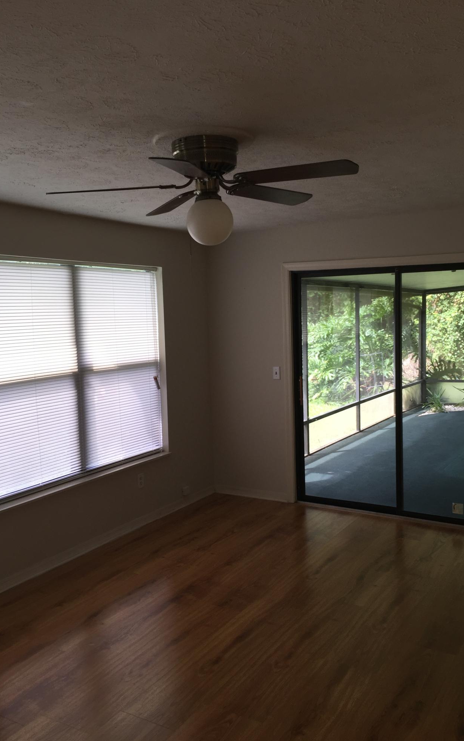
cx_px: 247
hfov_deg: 40.6
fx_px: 627
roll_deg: +1.0
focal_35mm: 31
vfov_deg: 61.2
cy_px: 368
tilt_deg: -4.1
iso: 32
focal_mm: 4.15
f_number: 2.2
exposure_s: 1/50
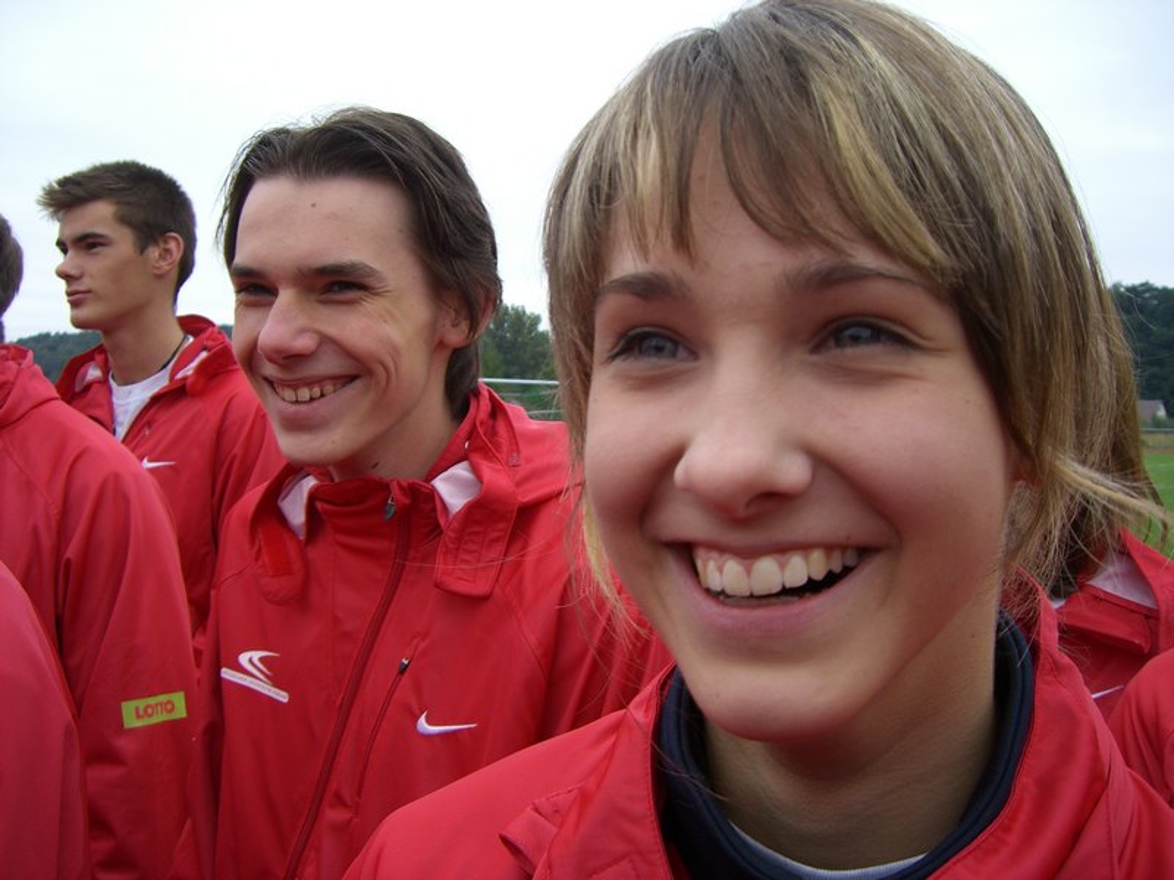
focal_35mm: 38
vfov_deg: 37.7
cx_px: 587
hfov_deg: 49.0
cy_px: 440
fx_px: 1289
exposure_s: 1/200
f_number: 2.7
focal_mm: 6.2
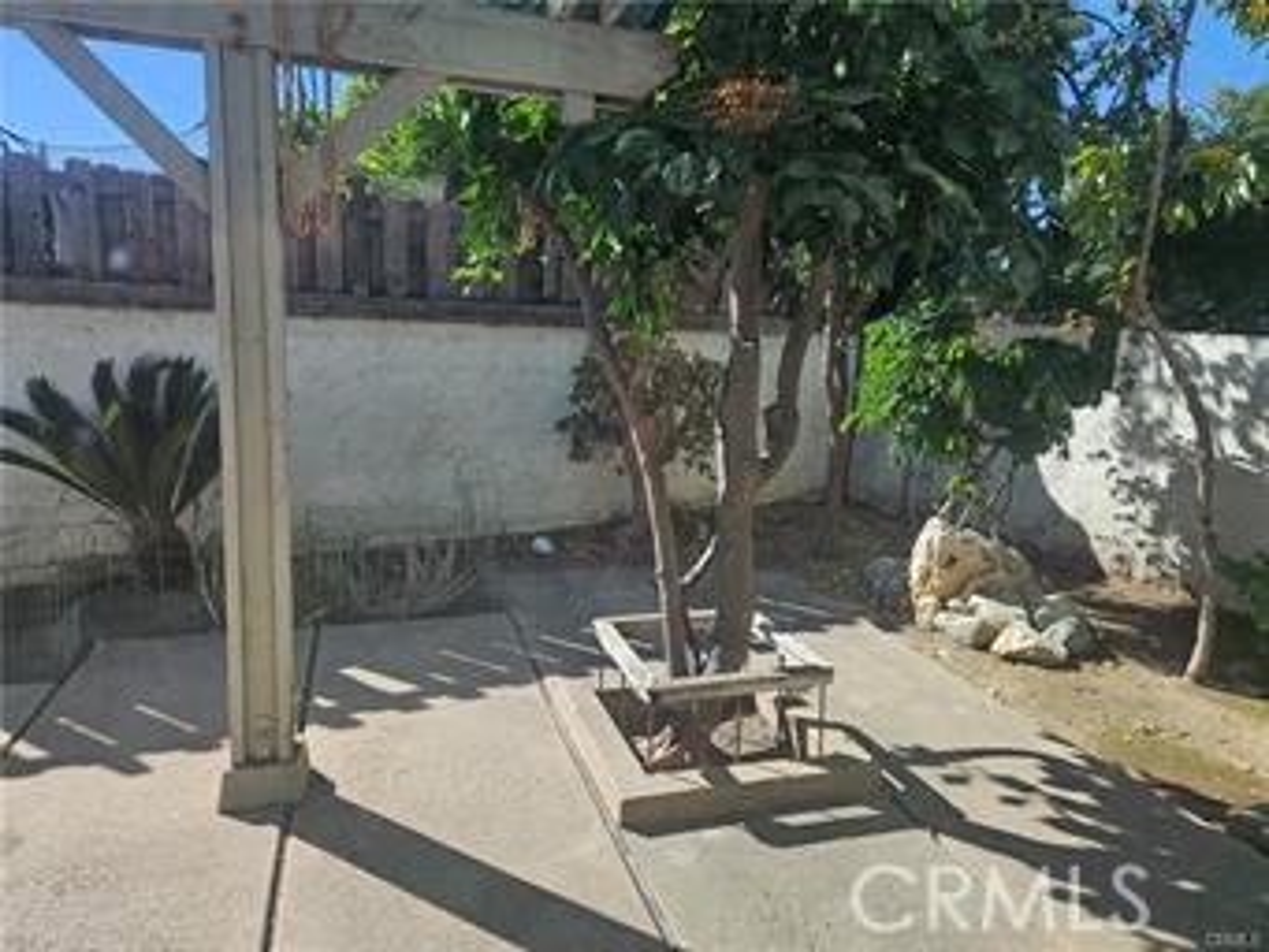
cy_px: 476
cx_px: 634
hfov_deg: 73.9
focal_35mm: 23
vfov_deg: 58.9
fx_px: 843
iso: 50
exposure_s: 1/1024
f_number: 1.8
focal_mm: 5.4
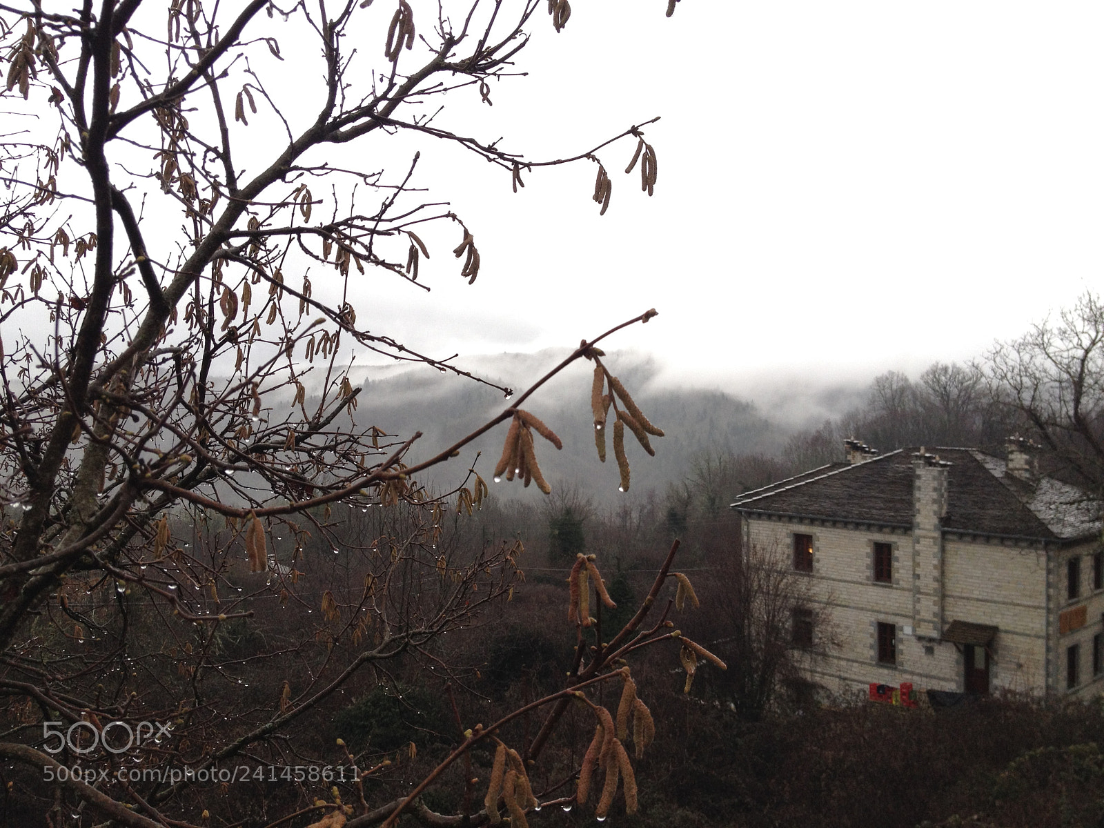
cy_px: 414
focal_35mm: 35
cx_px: 552
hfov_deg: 52.6
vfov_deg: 40.7
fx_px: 1116
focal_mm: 4.28
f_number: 2.4
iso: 64
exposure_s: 1/120
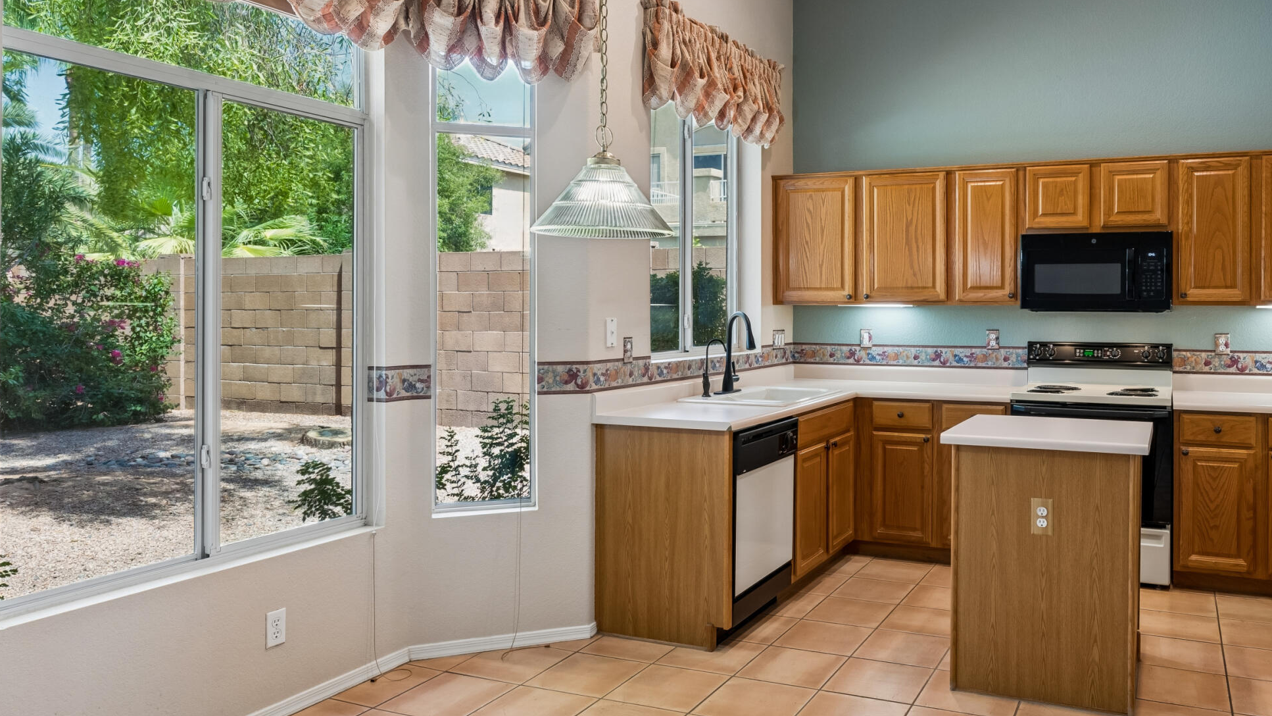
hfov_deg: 67.6
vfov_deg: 42.1
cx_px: 815
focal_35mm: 27
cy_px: 306
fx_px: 926
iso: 400
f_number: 13
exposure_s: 1/10
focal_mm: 16.9
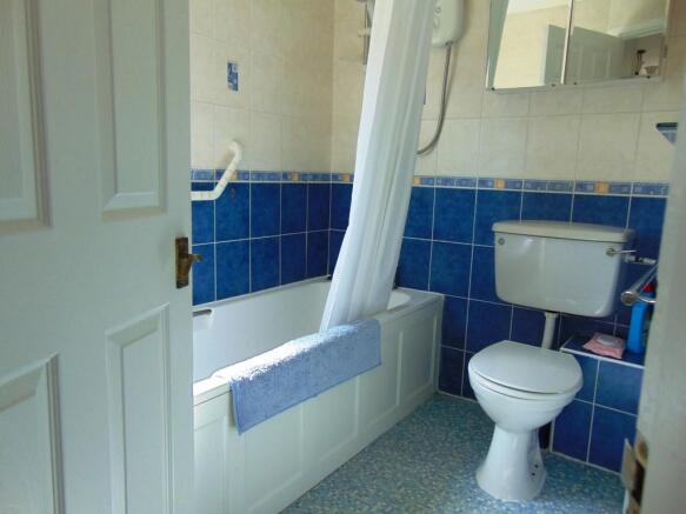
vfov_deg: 54.9
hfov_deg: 69.4
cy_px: 257
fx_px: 495
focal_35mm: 25
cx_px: 343
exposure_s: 1/125
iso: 80
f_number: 3
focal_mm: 4.5
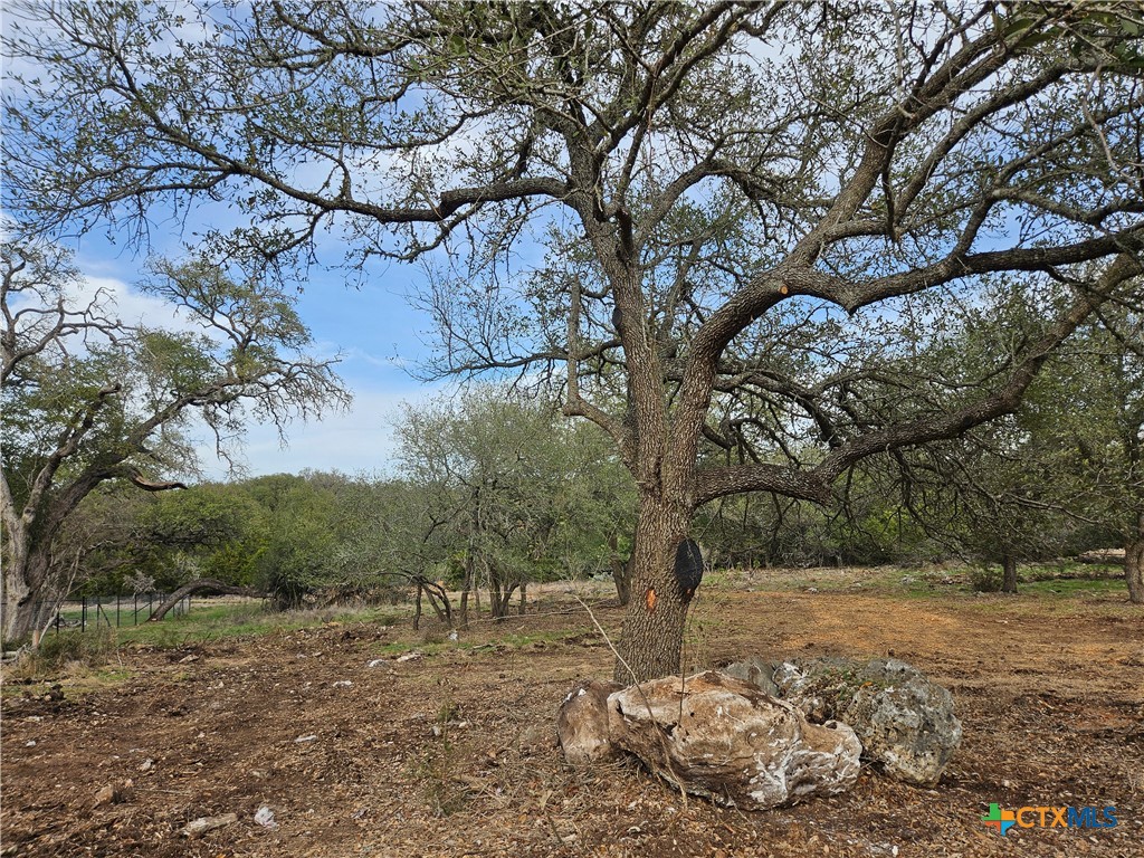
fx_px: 760
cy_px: 429
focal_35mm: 23
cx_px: 572
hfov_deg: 73.9
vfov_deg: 58.9
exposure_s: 1/876
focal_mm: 5.4
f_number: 1.8
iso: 25
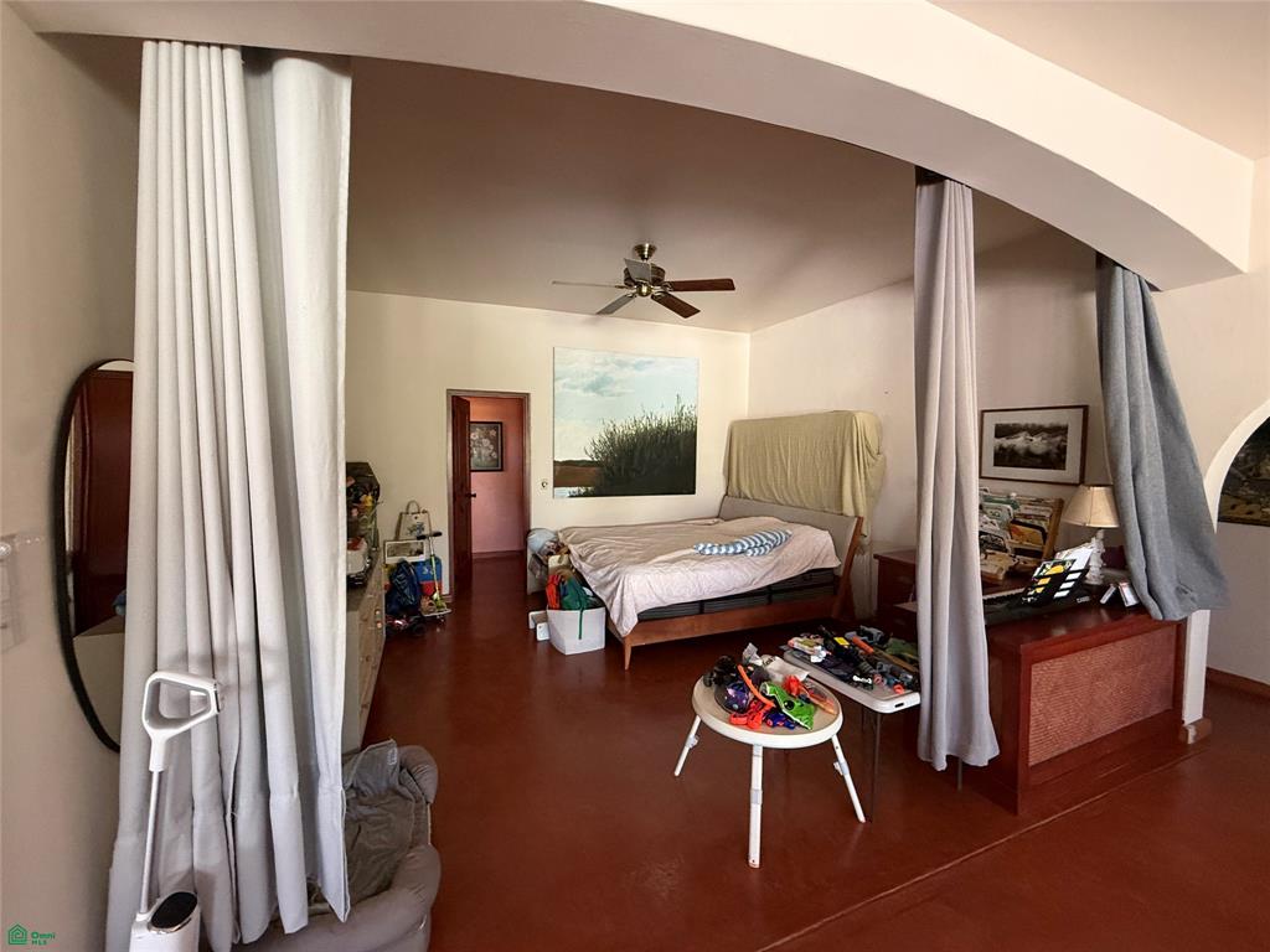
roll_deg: +0.1
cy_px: 476
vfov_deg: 85.7
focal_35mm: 14
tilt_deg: -3.0
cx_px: 635
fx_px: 514
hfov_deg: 102.1
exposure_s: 1/60
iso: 400
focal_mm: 2.22
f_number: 2.2
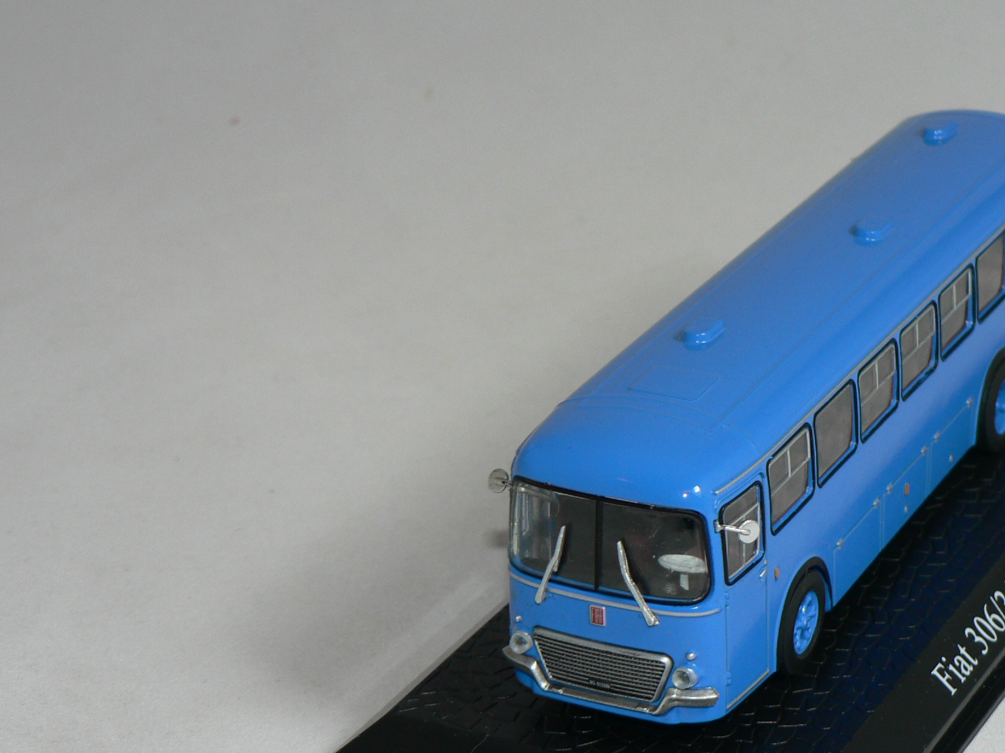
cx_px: 726
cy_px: 406
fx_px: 3048
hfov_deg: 18.6
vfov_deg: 14.1
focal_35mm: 105
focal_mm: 11.4
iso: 80
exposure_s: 1/60
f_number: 3.2
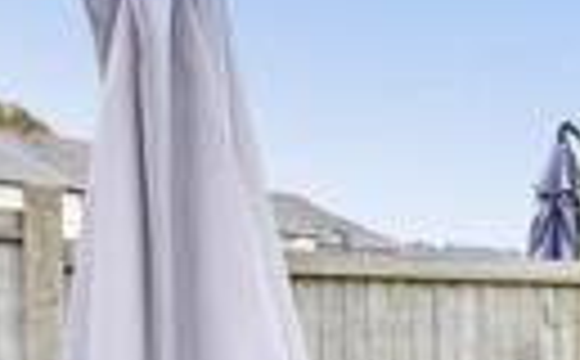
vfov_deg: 16.4
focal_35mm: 78
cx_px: 1138
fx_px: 1230
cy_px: 335
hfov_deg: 18.4
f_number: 5.6
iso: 200
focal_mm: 10
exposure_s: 1/125
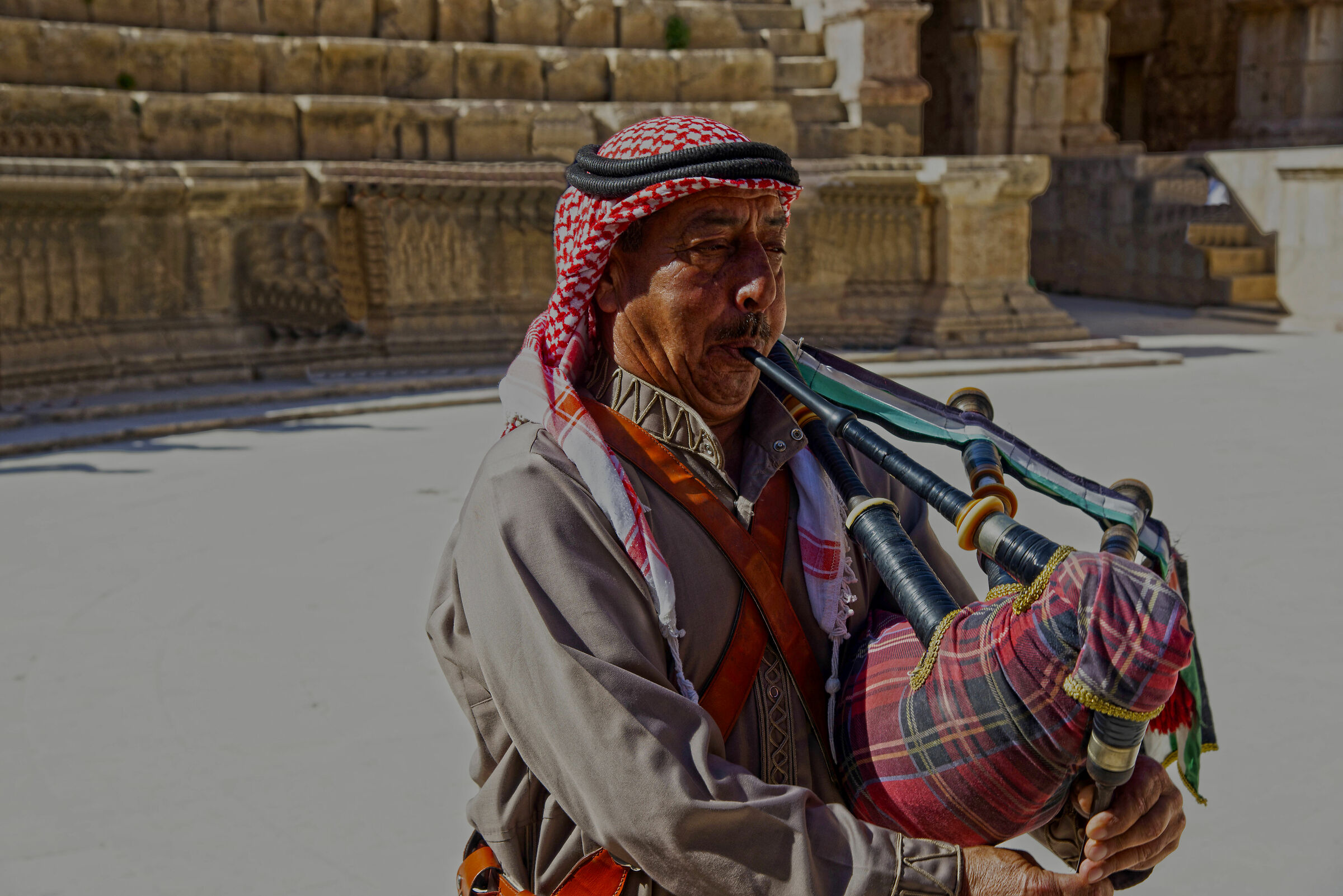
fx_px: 2426
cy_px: 448
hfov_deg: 30.9
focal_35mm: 65
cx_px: 672
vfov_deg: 20.9
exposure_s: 1/125
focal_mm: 65
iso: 100
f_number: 10
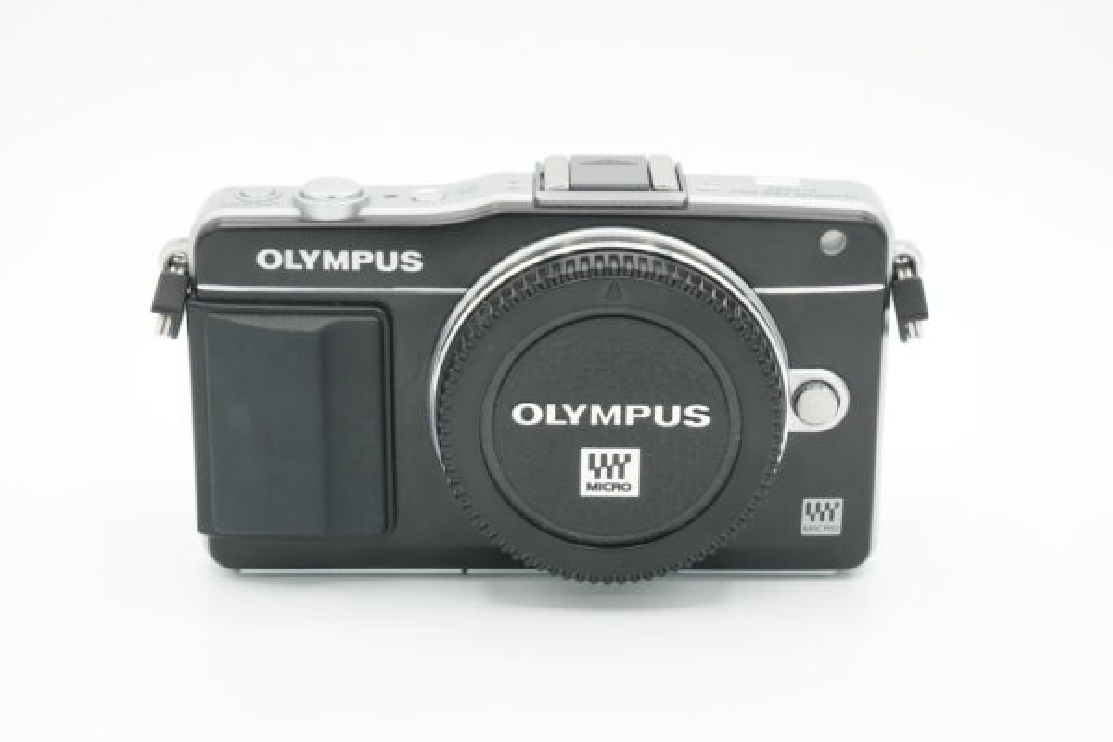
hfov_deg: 25.1
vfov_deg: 16.9
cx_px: 556
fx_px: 2504
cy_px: 371
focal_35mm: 81
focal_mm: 54
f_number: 13
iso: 1250
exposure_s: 1/200
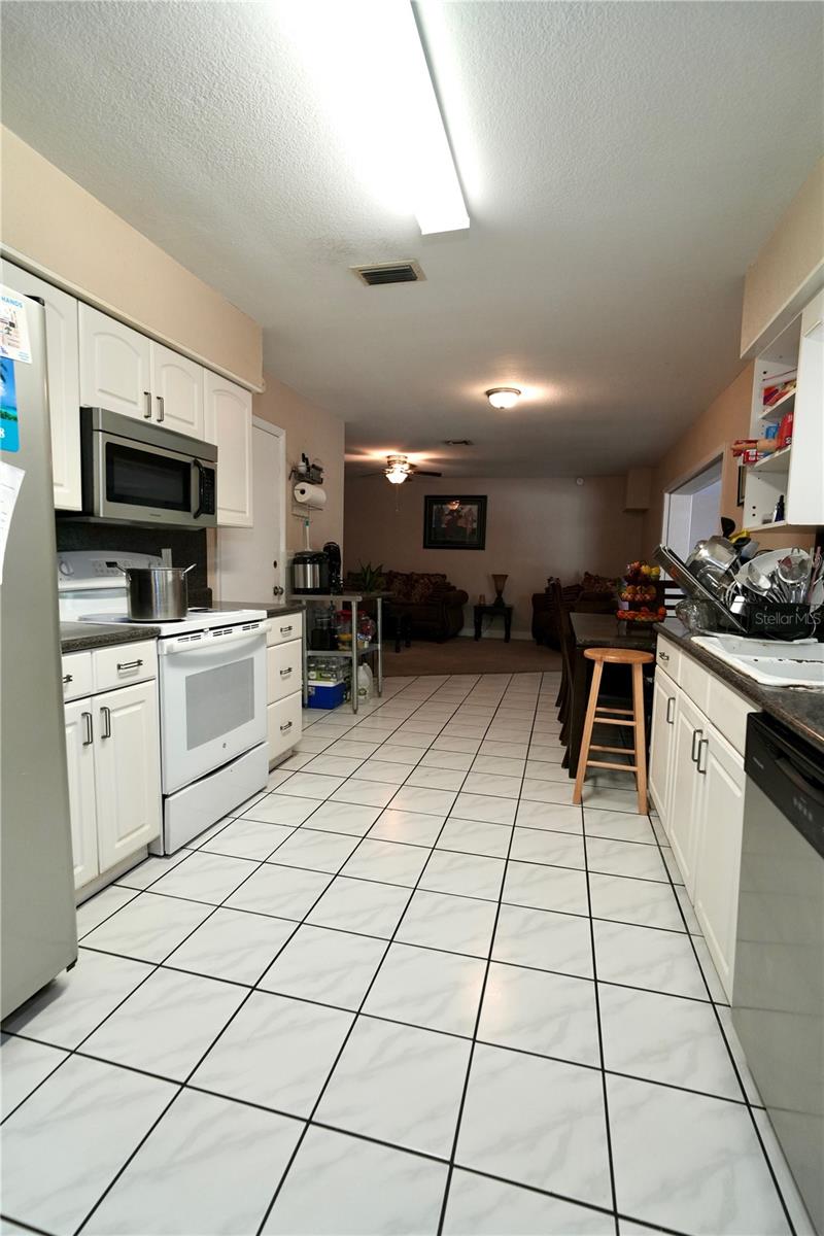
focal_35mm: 16
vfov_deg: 96.7
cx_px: 412
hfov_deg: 73.7
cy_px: 618
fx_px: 549
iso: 1600
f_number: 4
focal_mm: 16
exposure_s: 1/160
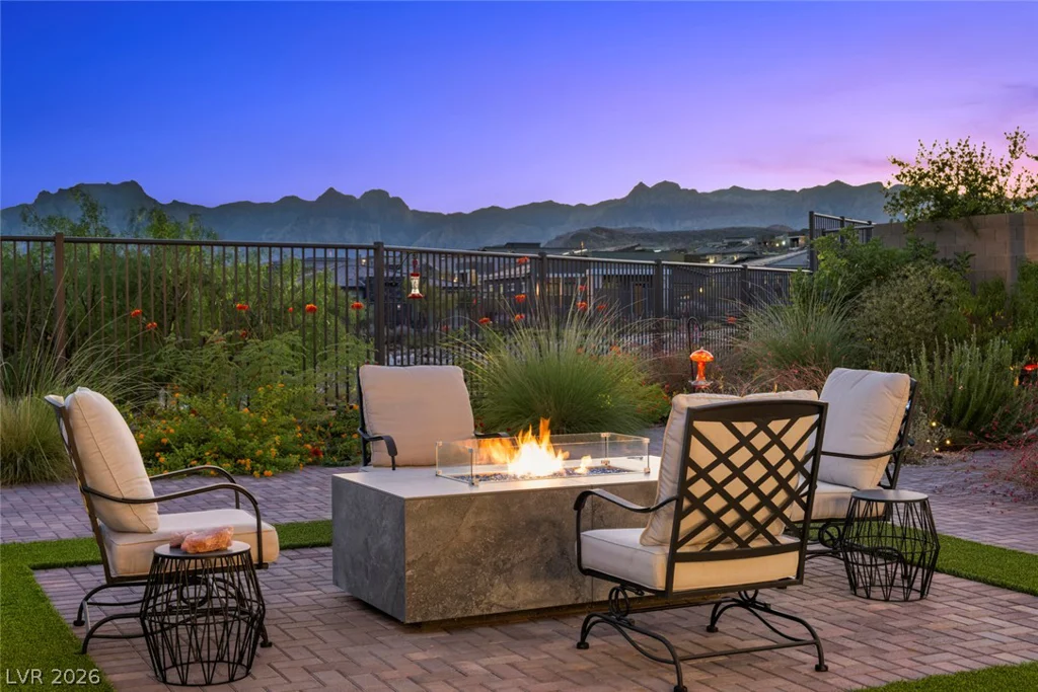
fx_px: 1326
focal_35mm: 46
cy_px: 346
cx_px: 519
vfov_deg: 29.3
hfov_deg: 42.7
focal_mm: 46
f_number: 8
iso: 800
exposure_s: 1/1.25
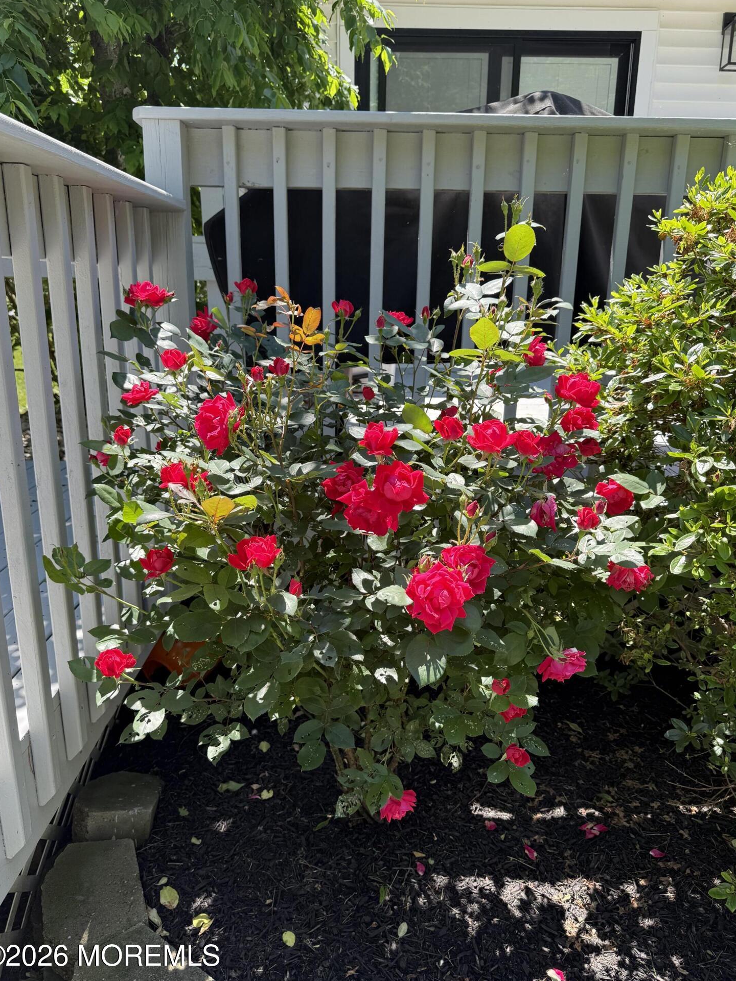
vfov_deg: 69.4
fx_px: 709
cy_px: 492
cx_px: 364
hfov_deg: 54.9
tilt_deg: -16.3
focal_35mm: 25
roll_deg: -0.2
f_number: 1.78
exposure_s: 1/643
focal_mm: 6.76
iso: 80
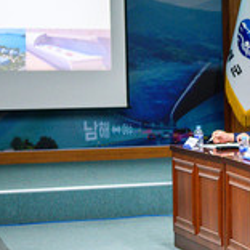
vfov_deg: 12.0
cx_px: 434
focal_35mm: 145
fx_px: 1185
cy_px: 116
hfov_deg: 11.3
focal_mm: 46
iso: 2000
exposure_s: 1/125
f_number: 3.5
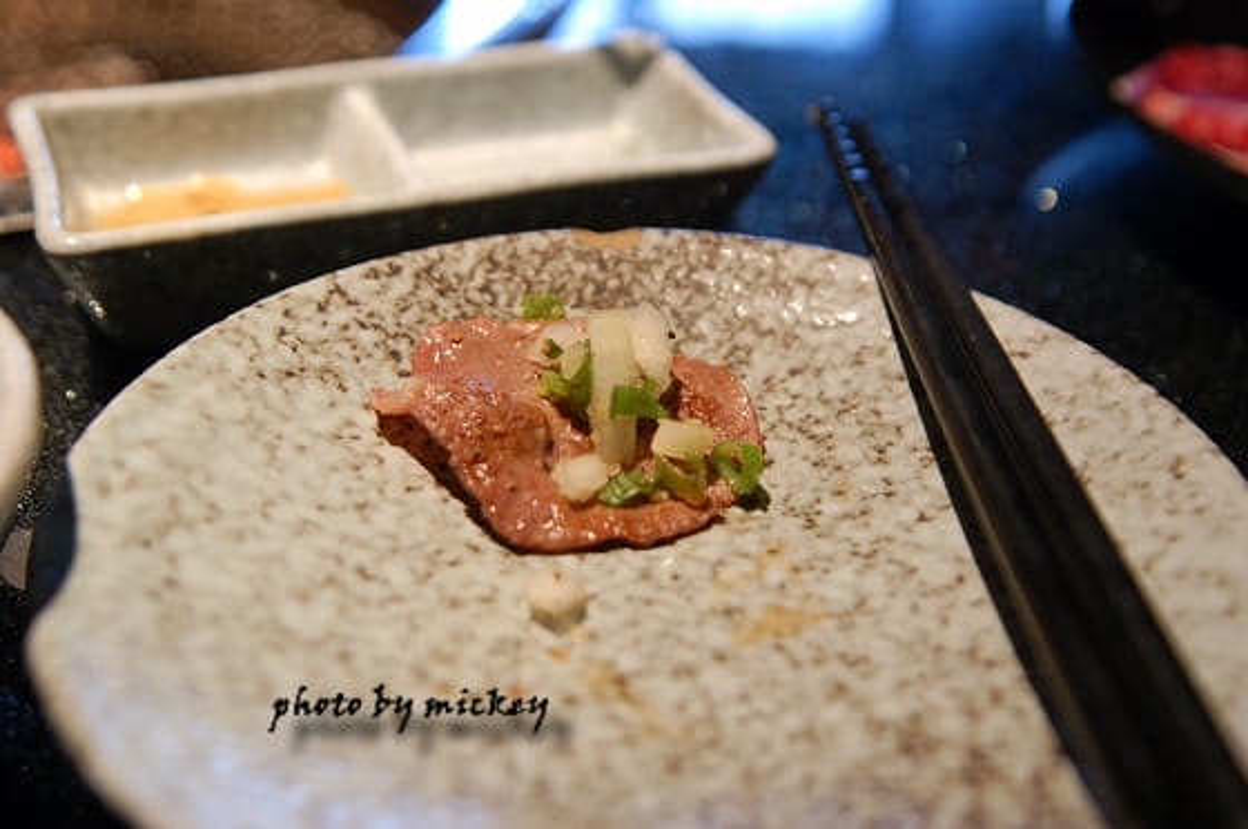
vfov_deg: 25.7
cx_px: 624
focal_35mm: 52
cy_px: 414
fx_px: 1818
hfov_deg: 37.9
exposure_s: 1/30
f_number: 4
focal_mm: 35
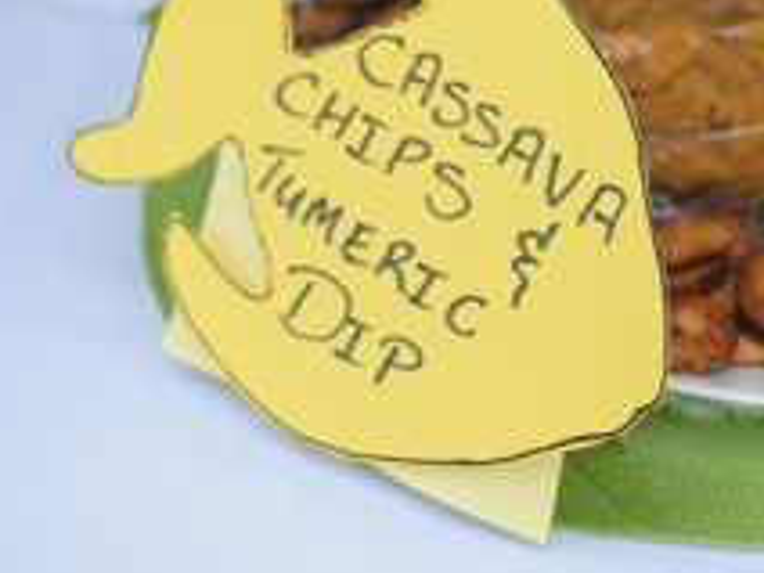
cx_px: 602
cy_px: 184
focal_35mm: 143
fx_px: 3156
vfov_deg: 10.4
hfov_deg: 13.7
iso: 100
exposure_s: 1/1000
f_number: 2
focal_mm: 50
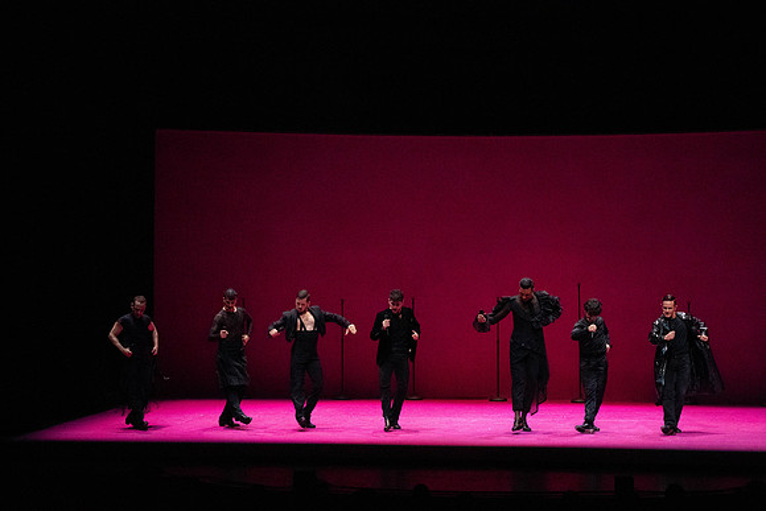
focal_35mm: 135
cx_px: 383
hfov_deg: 15.2
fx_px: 2873
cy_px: 256
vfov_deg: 10.2
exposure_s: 1/400
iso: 25600
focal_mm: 135
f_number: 10
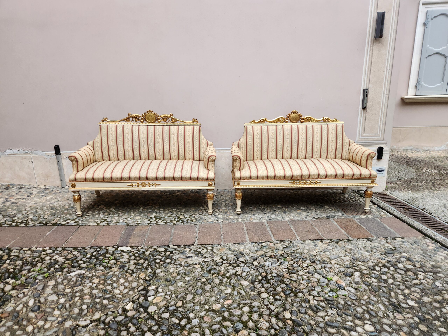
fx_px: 298
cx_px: 224
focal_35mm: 23
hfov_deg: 73.9
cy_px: 168
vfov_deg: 58.9
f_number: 1.8
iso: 200
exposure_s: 1/182
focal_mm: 5.4
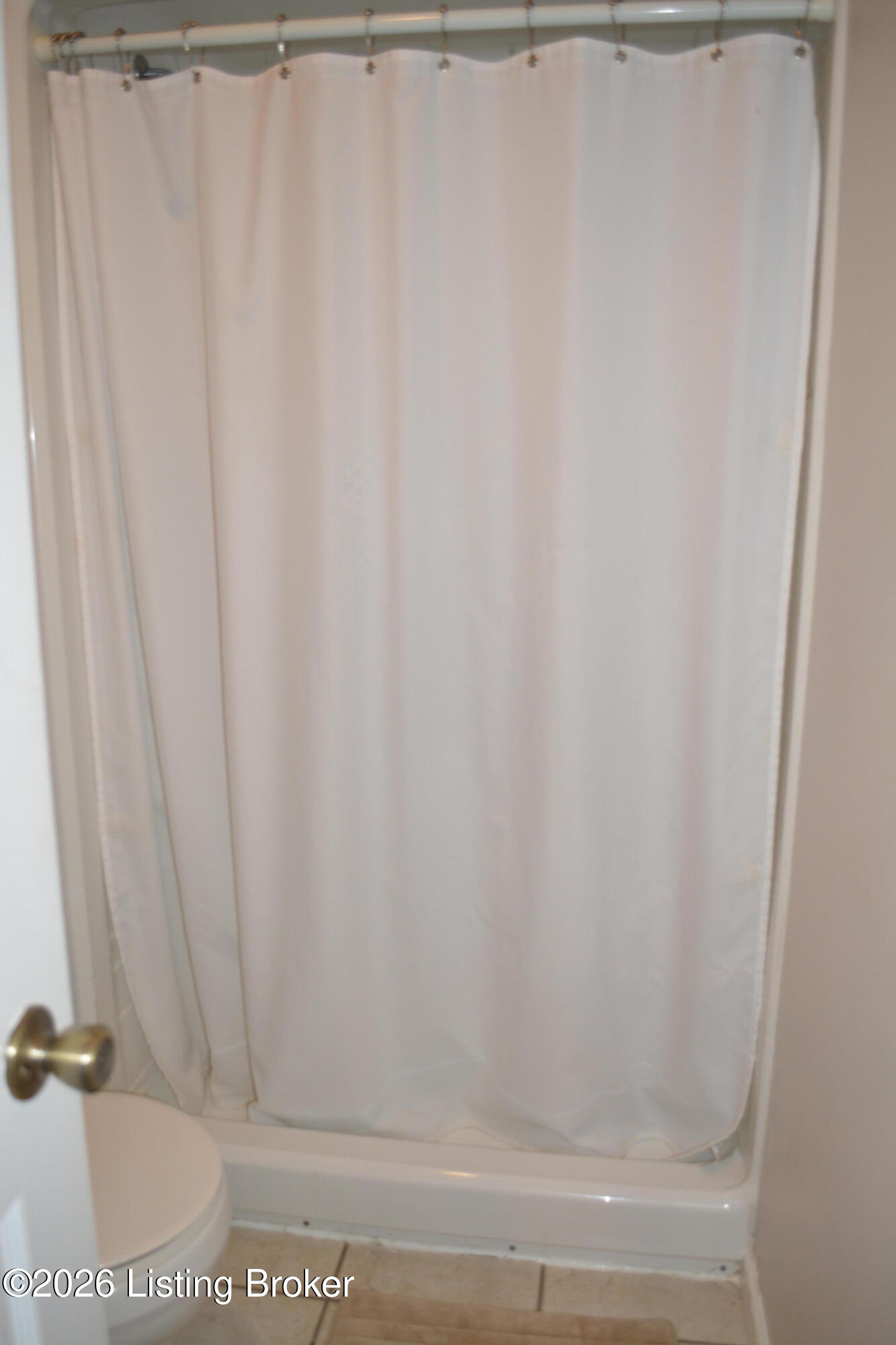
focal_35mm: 27
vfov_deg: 67.4
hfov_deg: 47.9
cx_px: 448
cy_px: 672
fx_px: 1008
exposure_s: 1/60
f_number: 3.5
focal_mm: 18
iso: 640
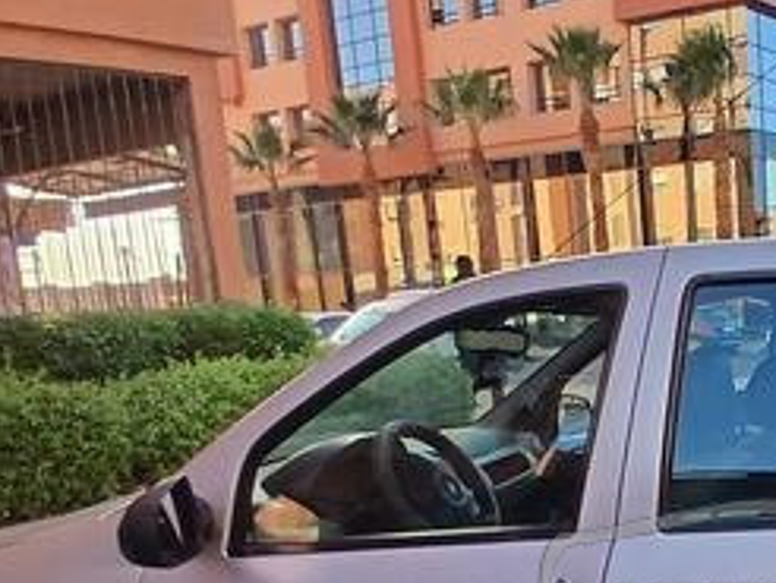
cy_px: 563
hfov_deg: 36.7
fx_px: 1010
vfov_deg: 30.3
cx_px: 817
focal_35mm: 45
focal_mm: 1.4
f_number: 2.2
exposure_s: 1/357
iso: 50
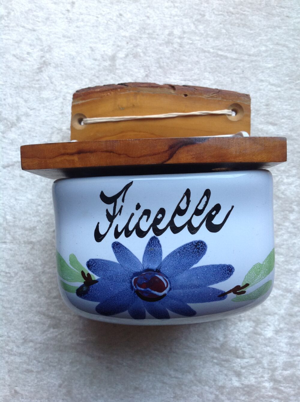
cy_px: 201
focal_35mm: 35
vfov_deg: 52.7
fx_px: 406
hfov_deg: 40.6
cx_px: 150
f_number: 2.4
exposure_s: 1/15
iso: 100
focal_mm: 4.28
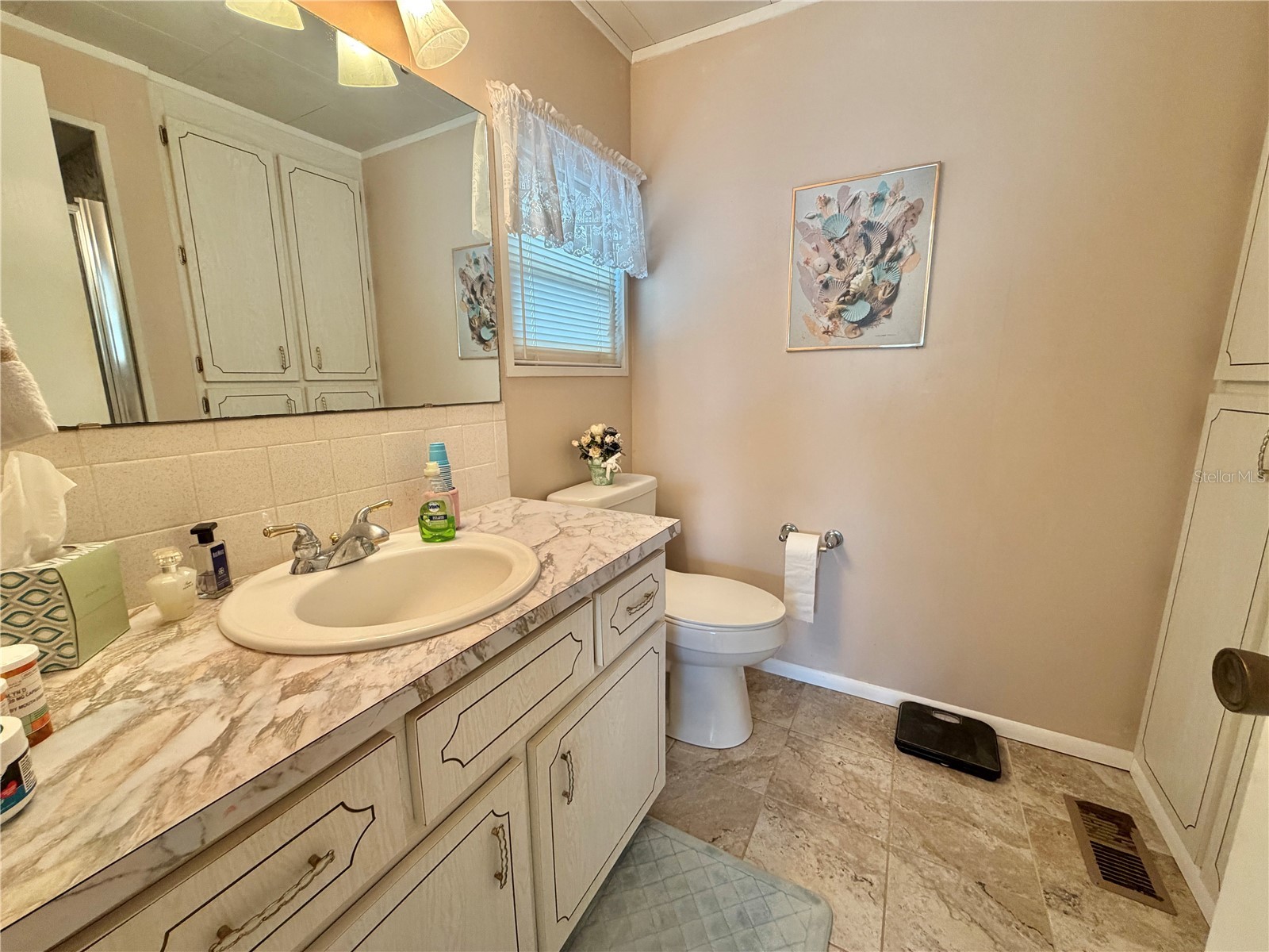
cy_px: 476
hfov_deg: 102.1
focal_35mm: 14
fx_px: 513
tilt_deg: -10.7
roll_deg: +0.5
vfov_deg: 85.7
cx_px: 634
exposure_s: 1/60
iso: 200
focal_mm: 2.22
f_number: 2.2
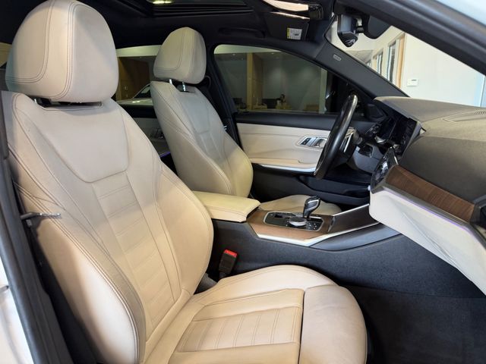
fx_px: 337
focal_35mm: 24
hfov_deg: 71.6
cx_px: 243
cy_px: 182
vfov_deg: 56.8
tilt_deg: -13.5
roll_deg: +0.6
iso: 160
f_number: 1.78
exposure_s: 1/60
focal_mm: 6.76
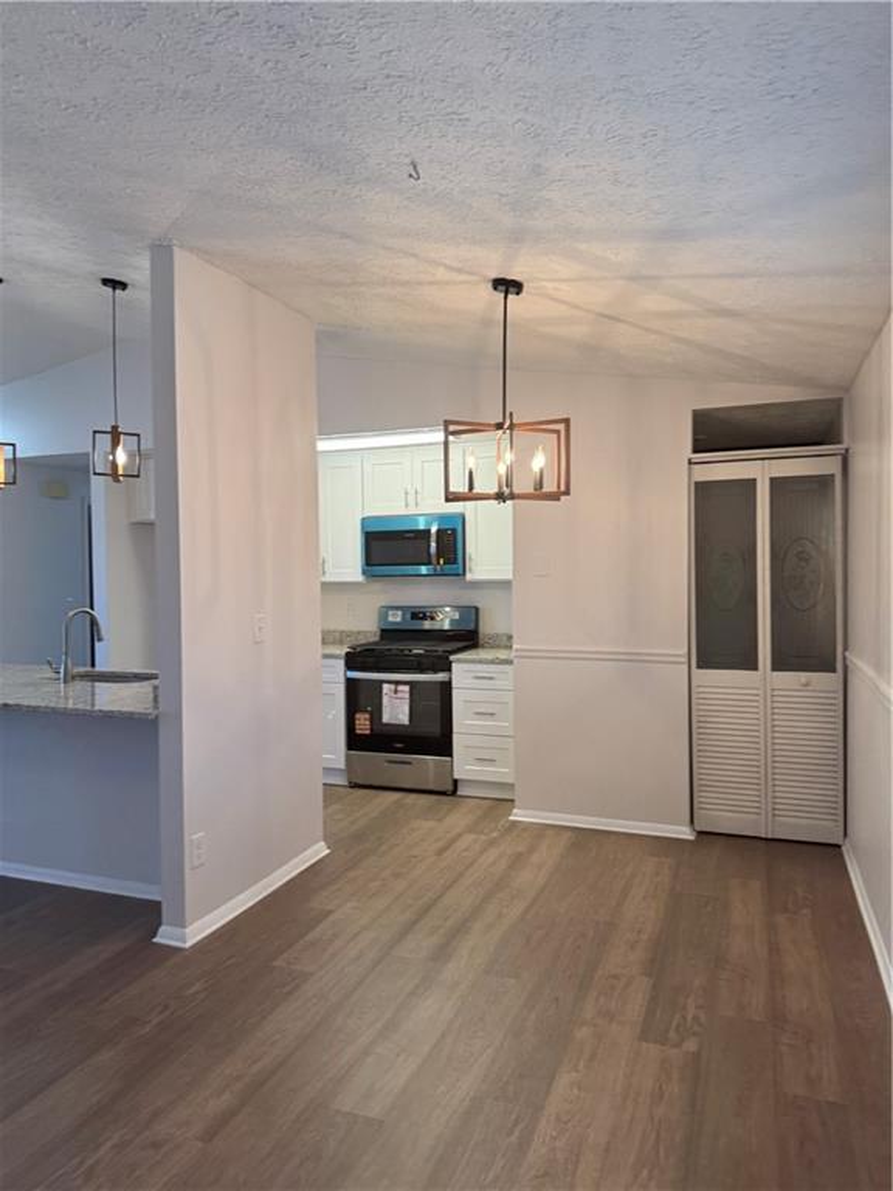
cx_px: 446
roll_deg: +0.7
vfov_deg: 71.6
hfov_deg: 56.8
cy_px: 596
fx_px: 826
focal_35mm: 24
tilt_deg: -1.5
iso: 100
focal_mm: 6.76
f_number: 1.78
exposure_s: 1/120
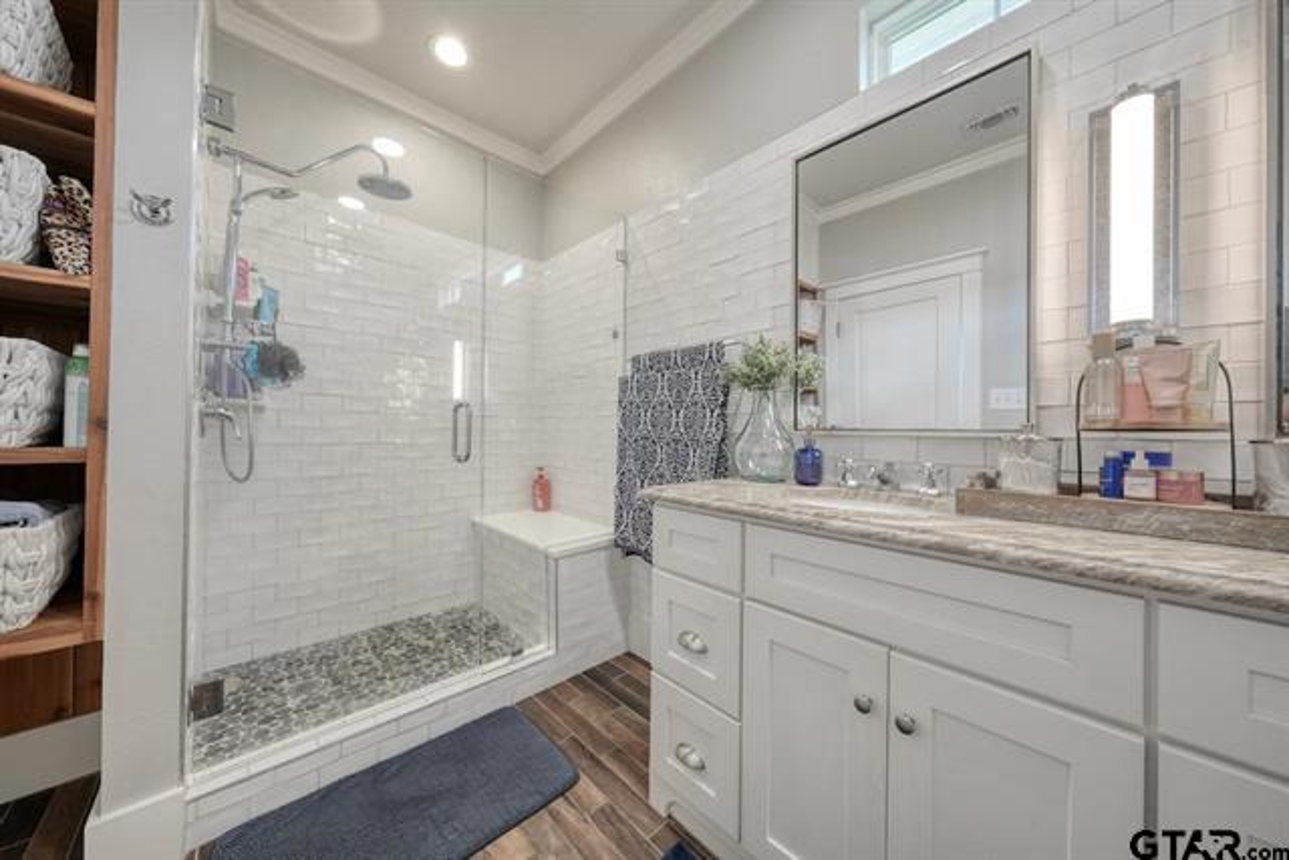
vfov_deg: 90.0
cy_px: 430
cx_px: 644
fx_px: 430
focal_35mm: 12
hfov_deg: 112.6
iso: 640
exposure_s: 1/1.6
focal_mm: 12
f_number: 8
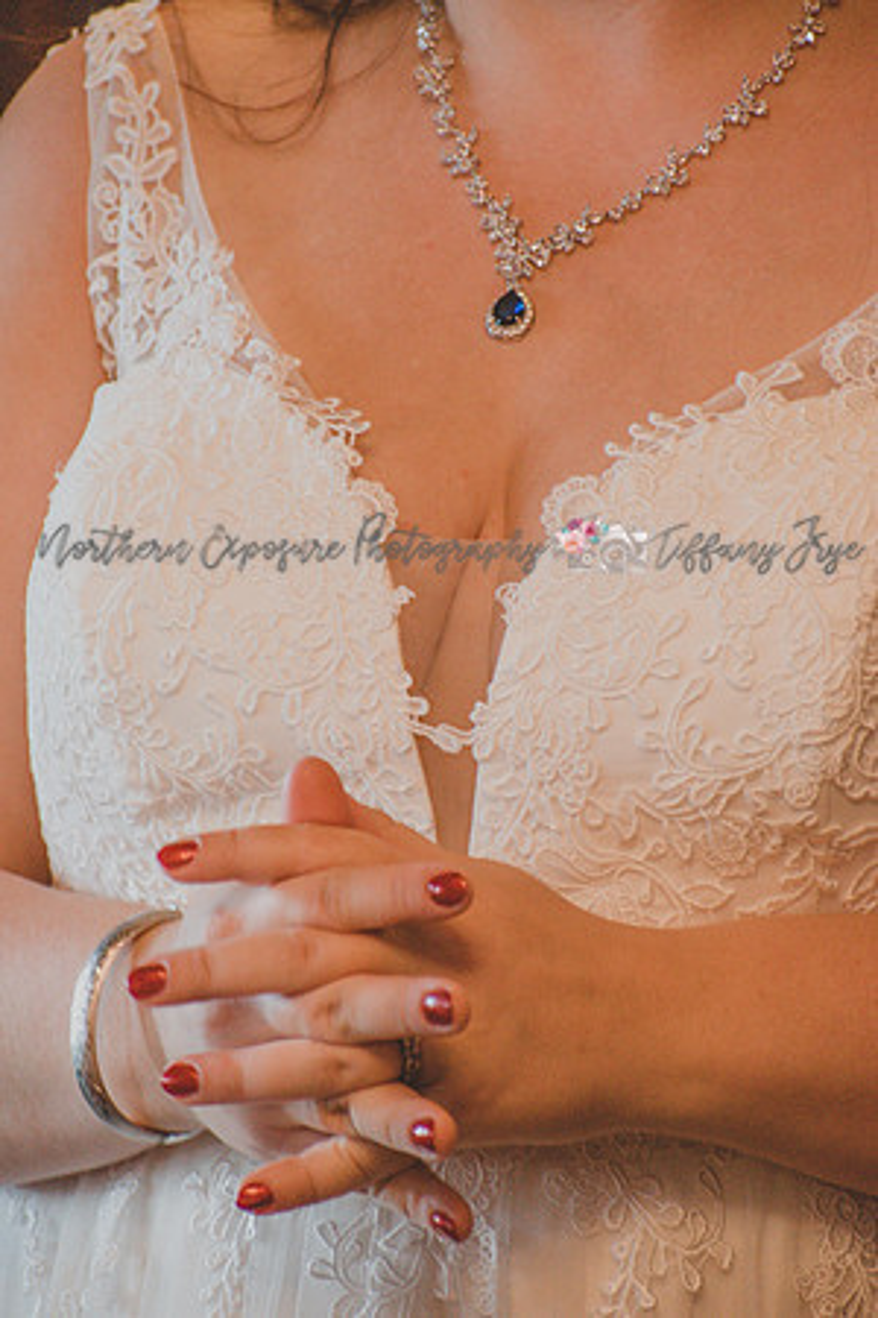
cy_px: 659
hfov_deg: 4.2
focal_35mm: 330
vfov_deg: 6.2
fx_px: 12072
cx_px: 439
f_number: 5.6
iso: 2000
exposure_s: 1/60
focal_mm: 220
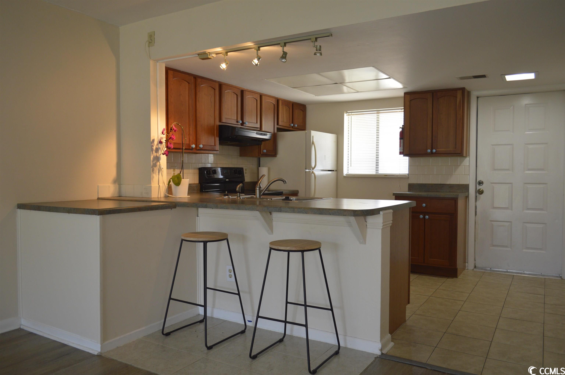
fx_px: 423
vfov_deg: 47.8
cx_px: 282
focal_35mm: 27
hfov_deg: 67.4
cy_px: 188
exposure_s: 1/80
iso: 400
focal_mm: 18
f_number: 4
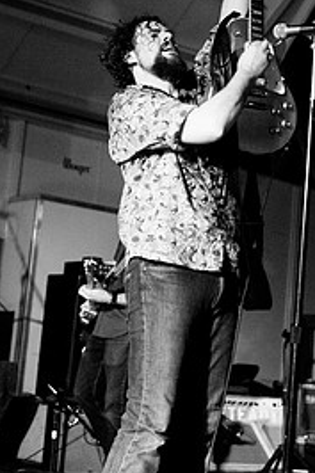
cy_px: 160
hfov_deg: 17.9
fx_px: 999
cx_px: 163
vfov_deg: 26.5
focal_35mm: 76
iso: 1000
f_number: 1.8
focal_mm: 30
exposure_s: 1/250
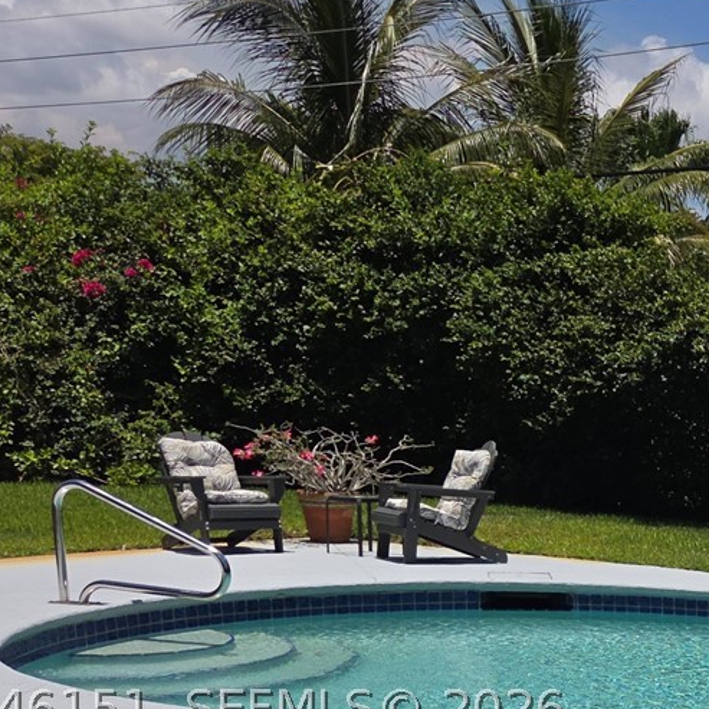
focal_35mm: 66
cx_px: 1005
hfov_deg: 22.4
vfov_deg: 24.9
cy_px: 708
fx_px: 1529
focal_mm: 5.4
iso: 25
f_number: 1.8
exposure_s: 1/2835
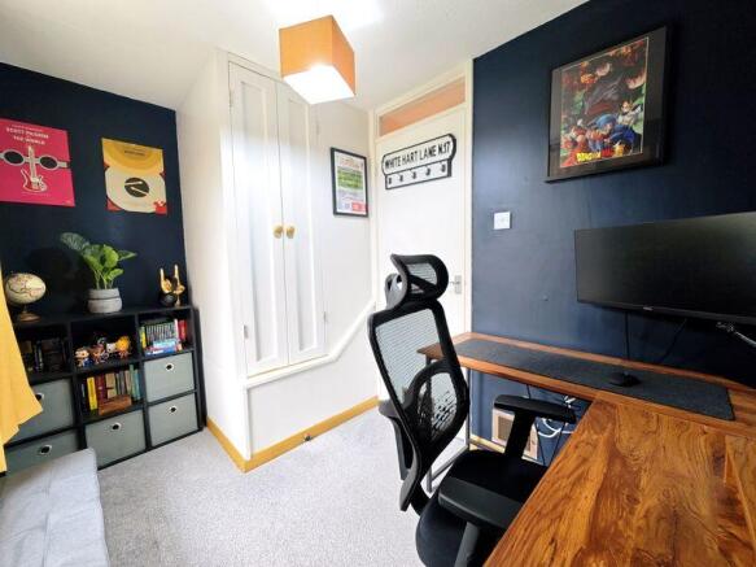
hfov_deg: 110.5
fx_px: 262
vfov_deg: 94.5
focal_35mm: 12
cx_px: 378
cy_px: 284
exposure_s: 1/33.3
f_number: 1.8
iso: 100
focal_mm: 2.03
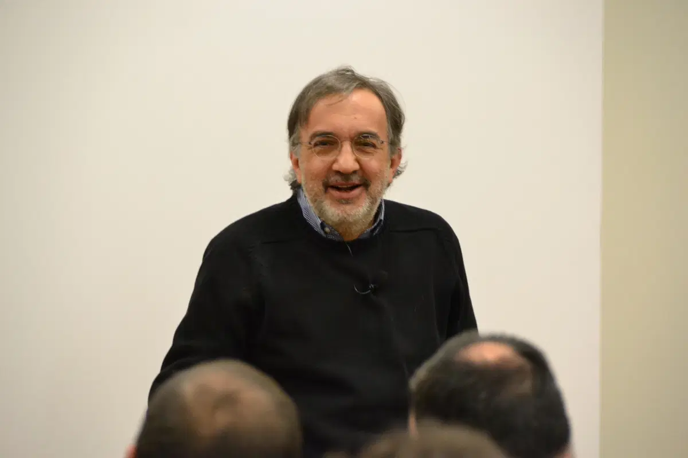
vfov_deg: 4.6
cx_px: 344
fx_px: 5733
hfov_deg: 6.9
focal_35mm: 300
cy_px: 229
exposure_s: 1/80
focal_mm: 200
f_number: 5.6
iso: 3200
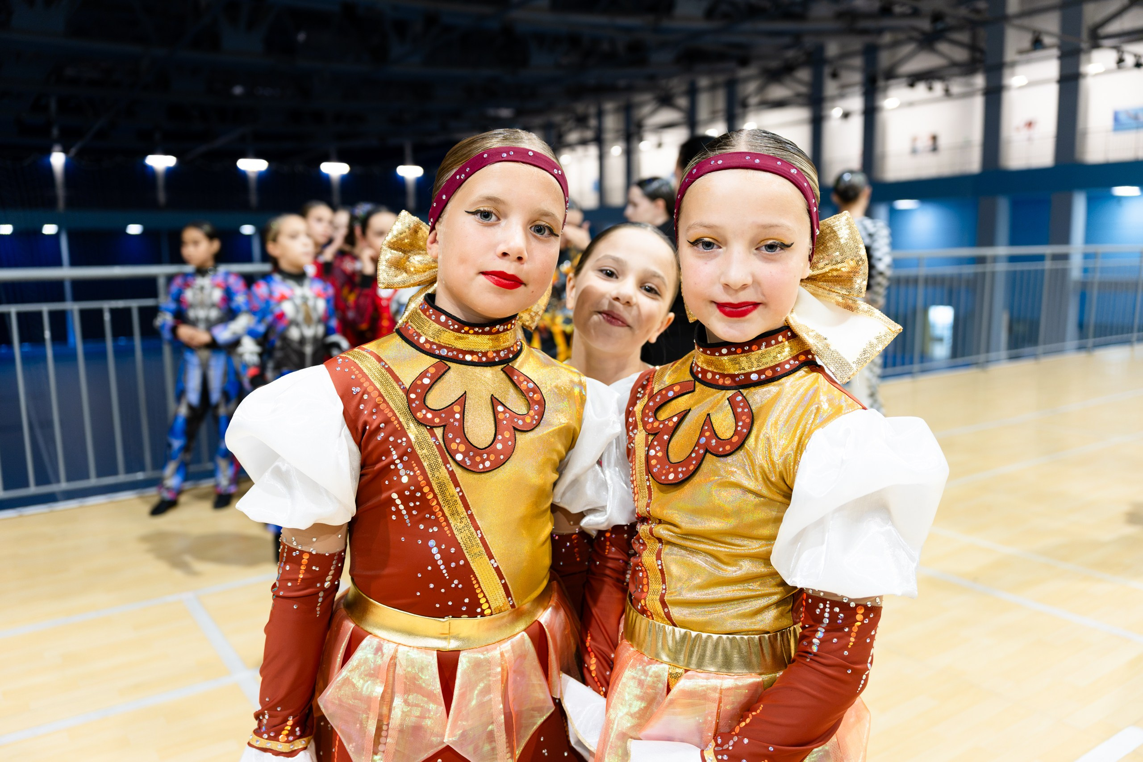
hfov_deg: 65.5
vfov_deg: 46.4
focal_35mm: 28
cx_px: 572
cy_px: 381
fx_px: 889
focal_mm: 28
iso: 1250
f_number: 2.8
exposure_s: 1/160
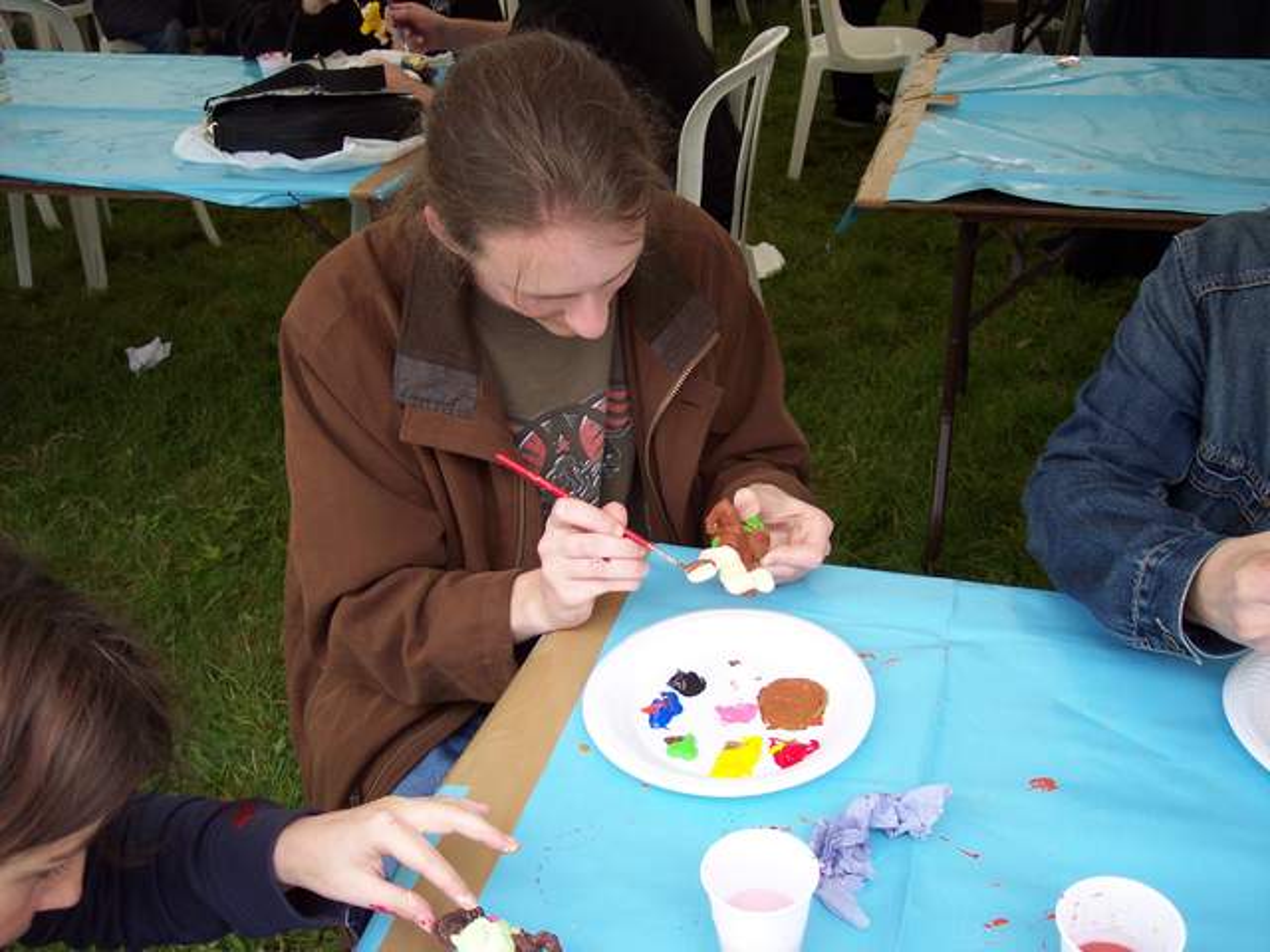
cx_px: 635
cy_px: 476
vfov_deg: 37.7
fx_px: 1394
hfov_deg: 49.0
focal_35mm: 38
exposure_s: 1/250
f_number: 2.8
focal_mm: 8
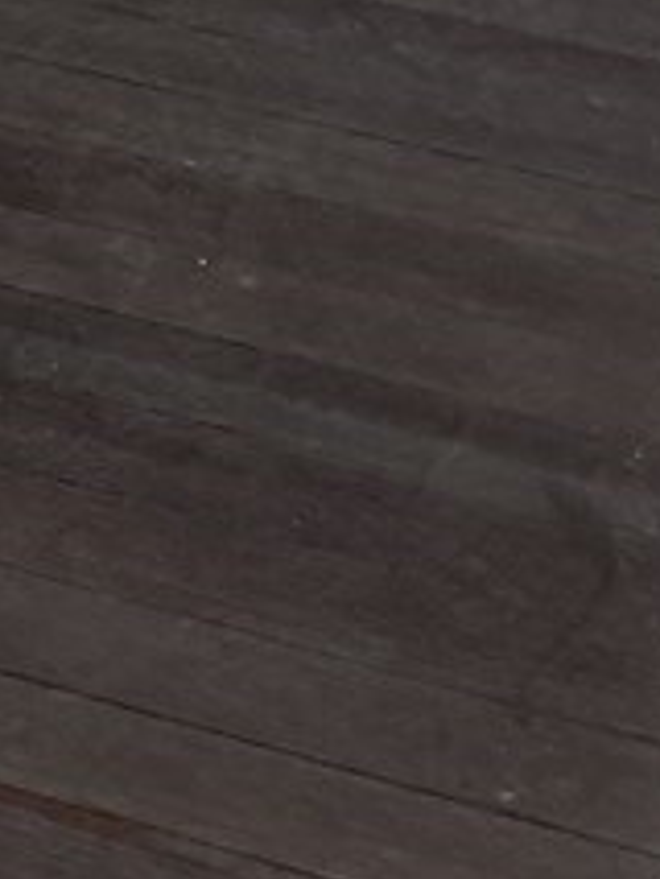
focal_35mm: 173
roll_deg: +0.6
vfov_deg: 9.5
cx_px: -1394
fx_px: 4394
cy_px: -1556
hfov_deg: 7.5
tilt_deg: -6.6
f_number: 1.78
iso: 125
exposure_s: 1/121
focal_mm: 6.76
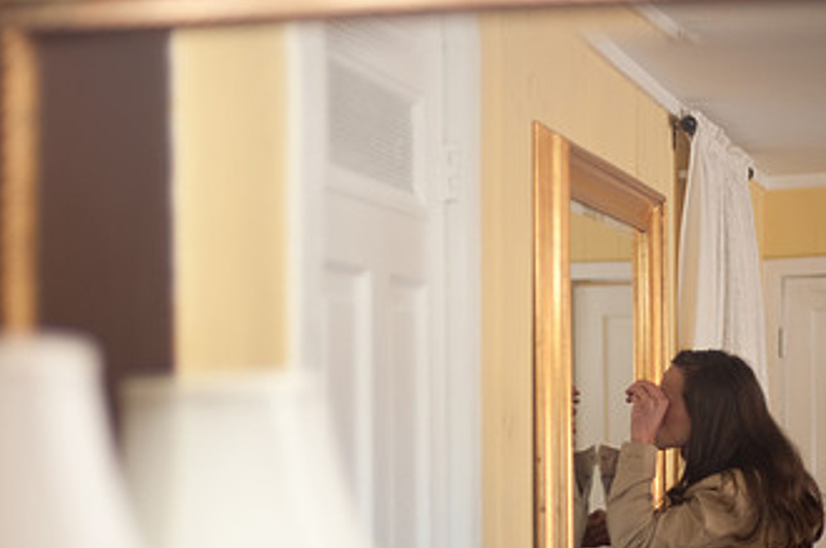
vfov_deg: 15.4
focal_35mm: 88
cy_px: 400
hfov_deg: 23.2
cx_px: 395
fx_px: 2016
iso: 200
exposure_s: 1/400
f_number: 1.4
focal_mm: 50
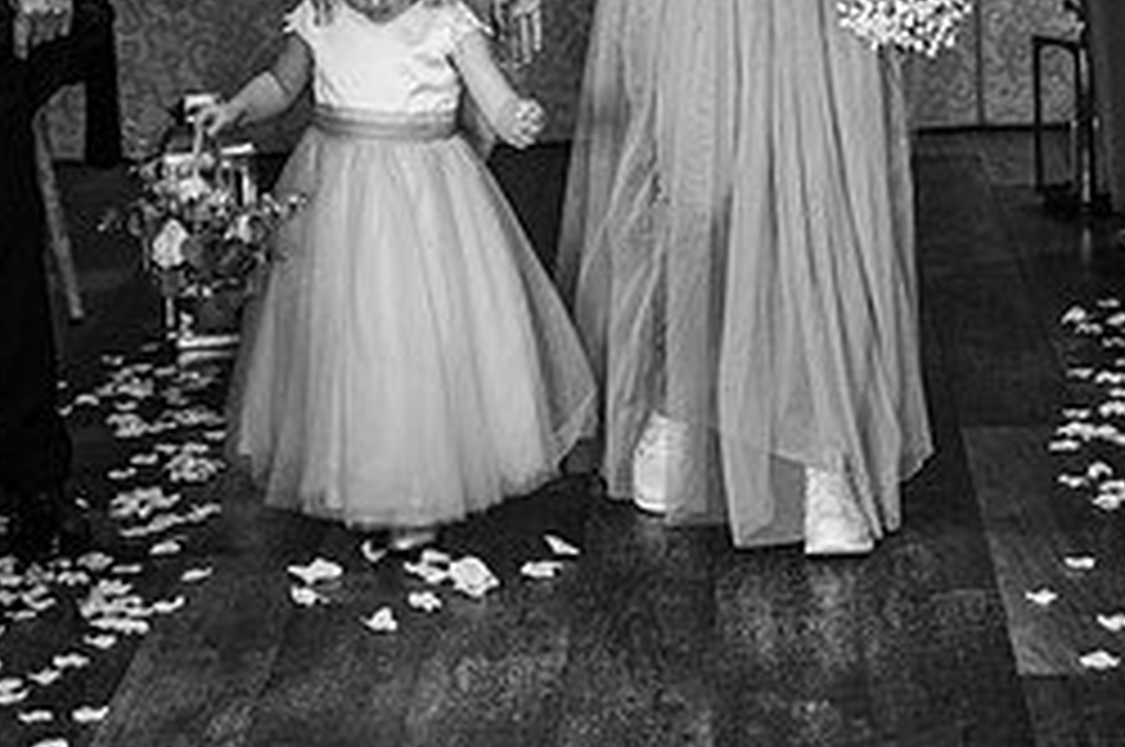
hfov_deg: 16.3
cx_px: 641
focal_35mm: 126
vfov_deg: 10.7
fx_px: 3932
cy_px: -72
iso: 1100
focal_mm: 70
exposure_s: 1/200
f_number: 2.8
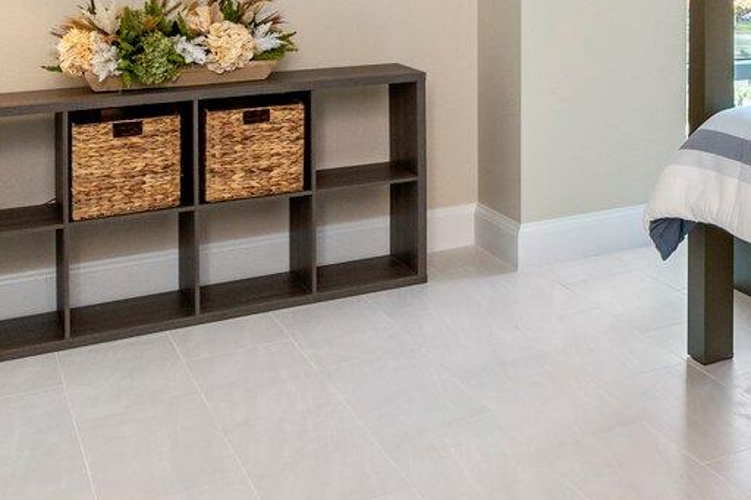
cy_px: -69
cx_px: 865
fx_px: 1168
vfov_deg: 22.6
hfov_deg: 30.9
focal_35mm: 56
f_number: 9
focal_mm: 14
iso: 500
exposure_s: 1/50
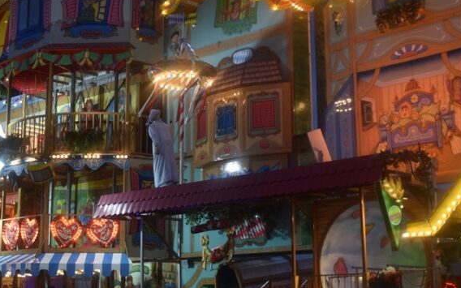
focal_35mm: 69
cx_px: 178
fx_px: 866
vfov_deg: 18.8
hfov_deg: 29.7
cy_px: 99
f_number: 5.6
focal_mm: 25
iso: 400
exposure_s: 1/125
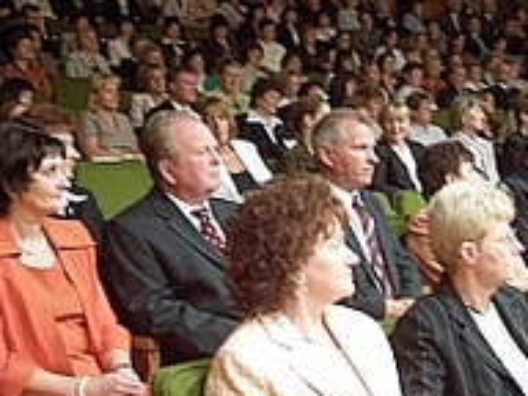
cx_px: 286
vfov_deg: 20.7
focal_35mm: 71
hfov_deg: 27.4
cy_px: 187
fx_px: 1083
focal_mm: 5.6
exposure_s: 1/8
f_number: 2.7
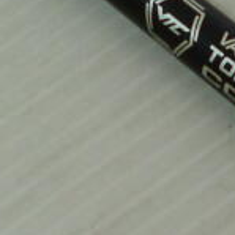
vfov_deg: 12.7
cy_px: 39
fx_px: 1052
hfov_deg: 12.7
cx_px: 202
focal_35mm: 137
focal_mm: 4.3
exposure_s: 1/250
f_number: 2.5
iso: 160
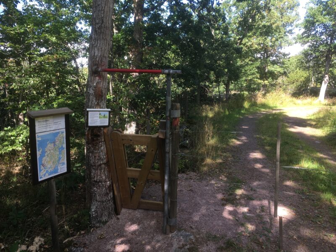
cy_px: 126
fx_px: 281
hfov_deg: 61.7
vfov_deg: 48.2
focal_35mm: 29
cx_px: 168
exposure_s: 1/190
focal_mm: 4.15
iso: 25
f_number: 2.2
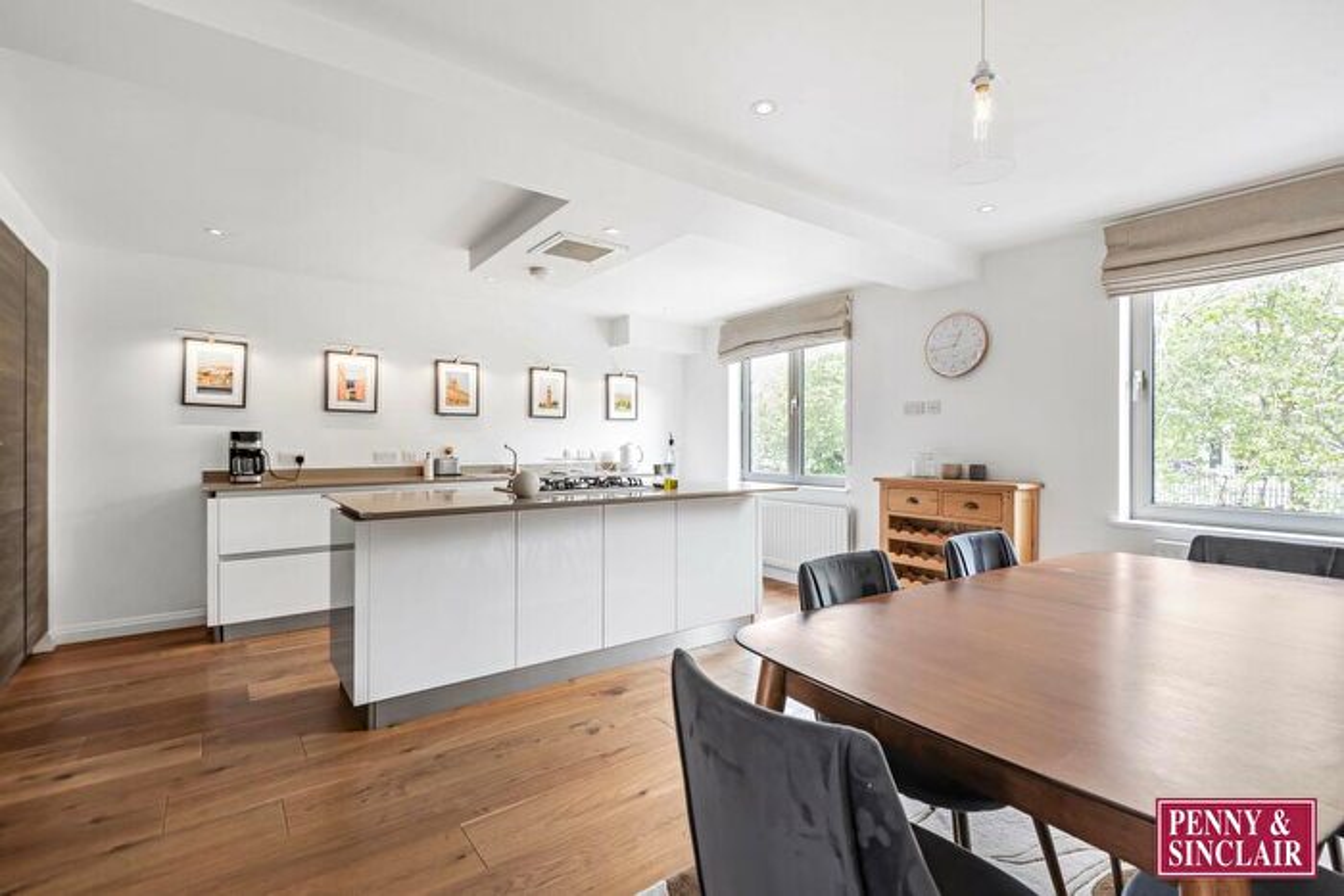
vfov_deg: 73.8
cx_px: 672
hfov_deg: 96.7
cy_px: 448
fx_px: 597
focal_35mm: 16
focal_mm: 16
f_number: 8
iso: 500
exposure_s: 1/20
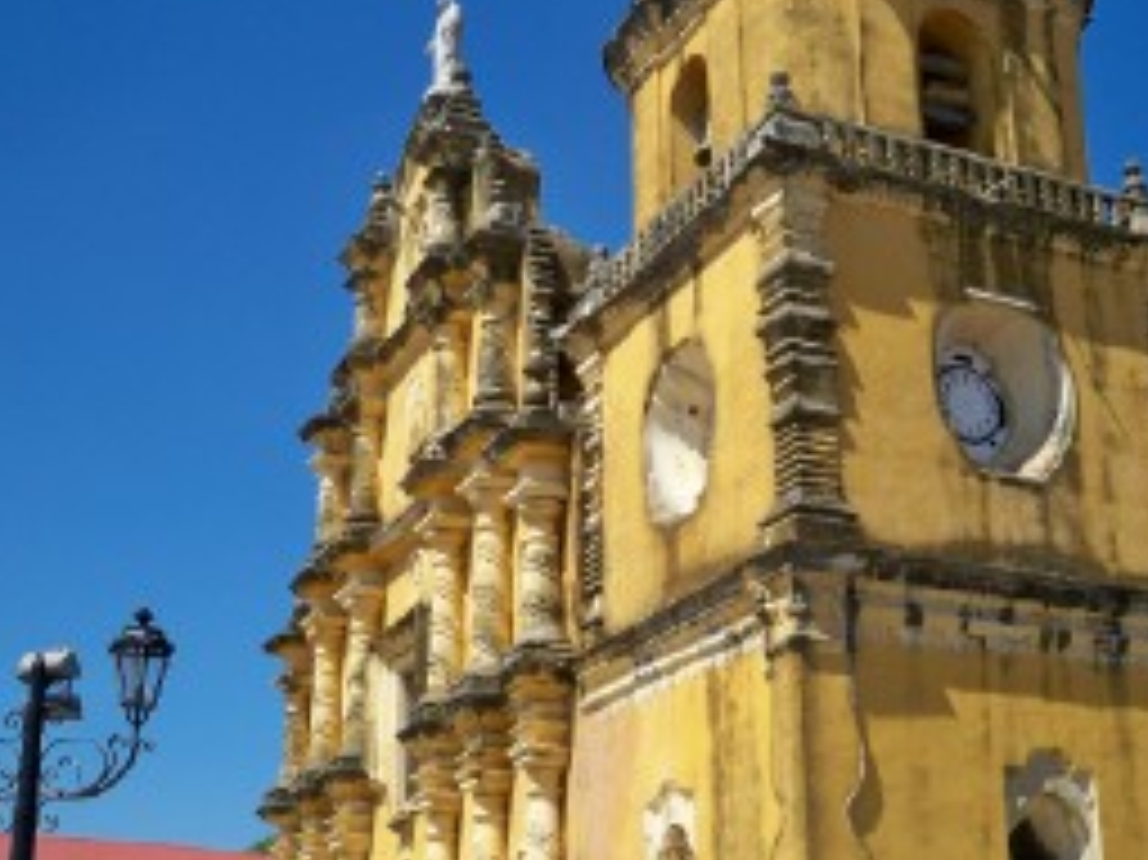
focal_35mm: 55
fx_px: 1823
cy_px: 428
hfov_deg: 34.9
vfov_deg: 26.5
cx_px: 635
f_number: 4.7
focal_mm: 6.3
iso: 64
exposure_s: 1/400
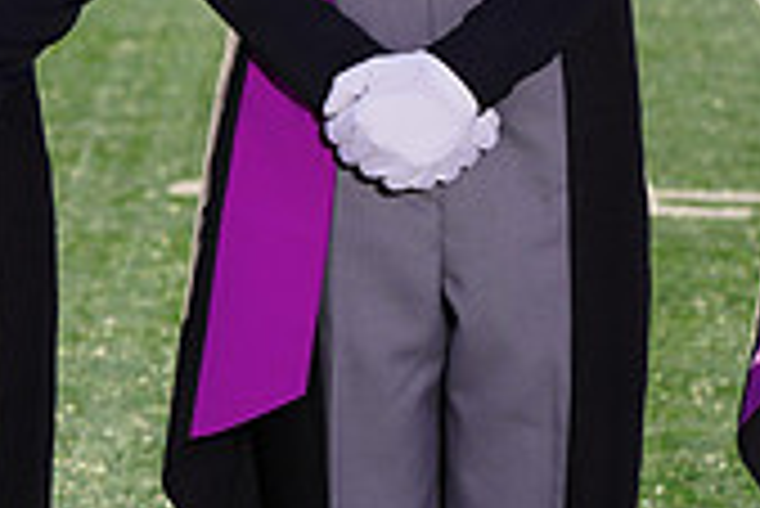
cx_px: 351
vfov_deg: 2.8
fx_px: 10205
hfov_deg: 4.3
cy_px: -326
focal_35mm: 483
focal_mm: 141
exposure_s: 1/250
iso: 100
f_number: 9
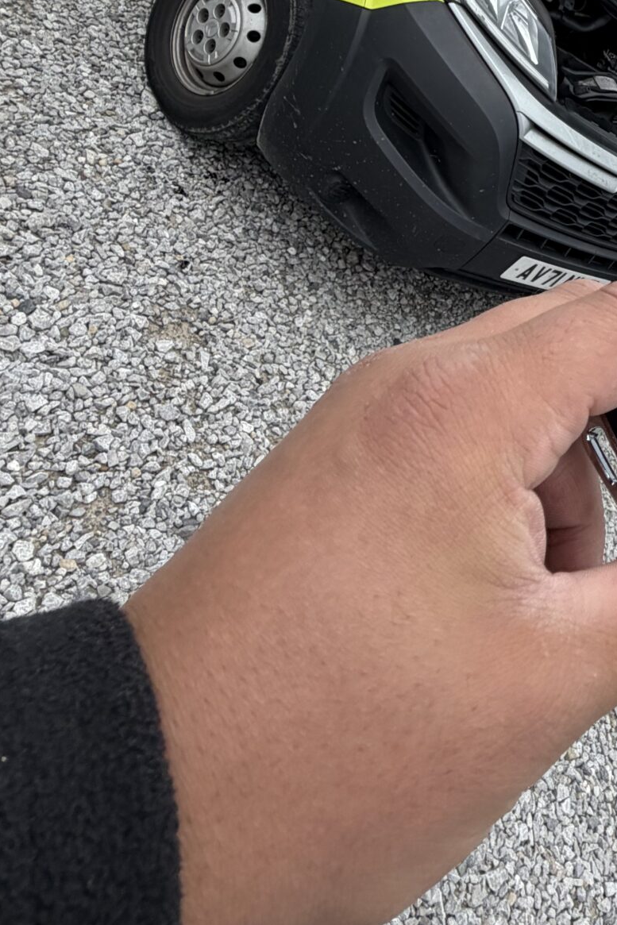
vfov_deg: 53.7
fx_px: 822
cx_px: 670
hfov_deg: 35.5
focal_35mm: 32
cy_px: 152
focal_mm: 2.22
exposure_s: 1/569
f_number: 2.2
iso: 40
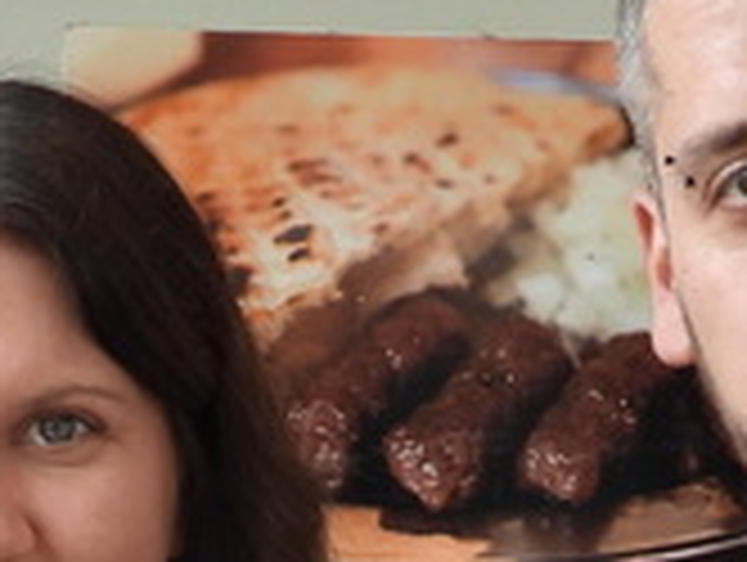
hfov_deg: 8.5
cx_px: 126
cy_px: 1353
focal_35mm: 231
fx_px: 4992
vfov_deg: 6.2
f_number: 3.2
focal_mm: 5.8
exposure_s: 1/100
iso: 100
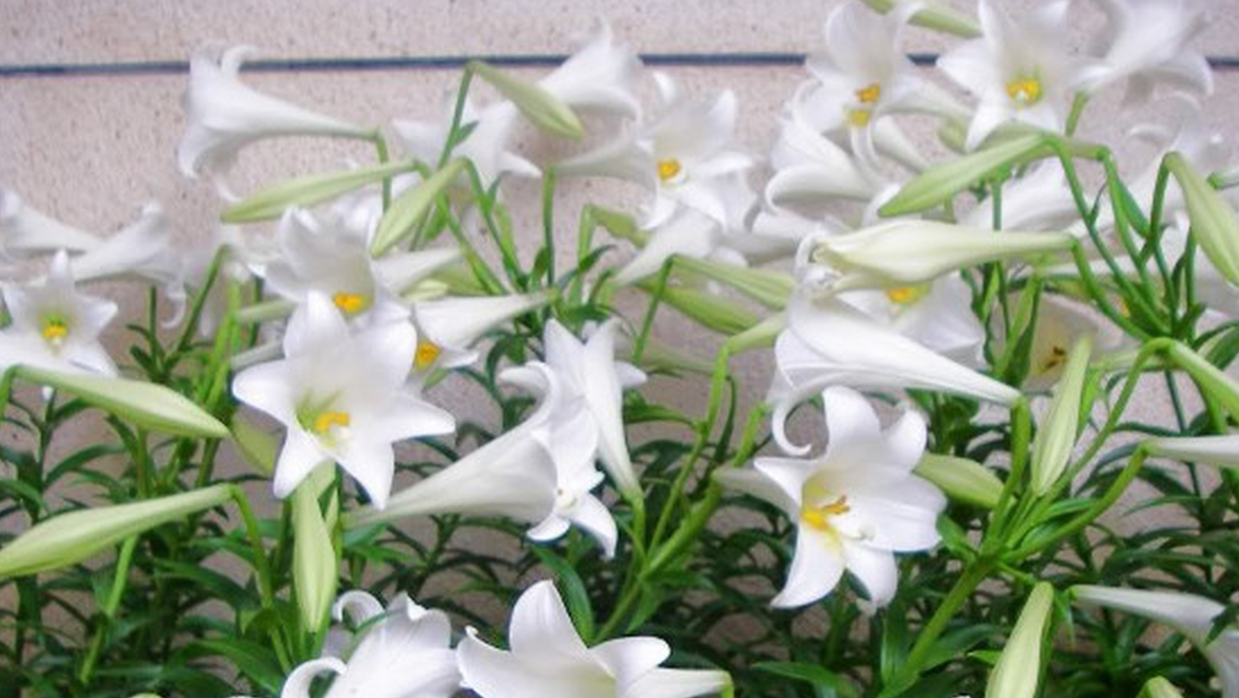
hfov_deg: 39.1
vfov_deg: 22.3
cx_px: 657
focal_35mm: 53
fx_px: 1742
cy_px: 586
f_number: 3.3
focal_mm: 6.3
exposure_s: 1/125
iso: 80
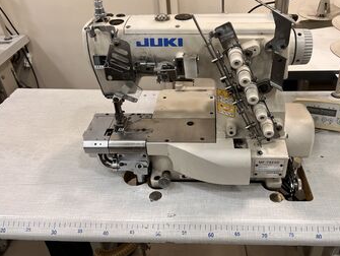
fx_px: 305
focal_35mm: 31
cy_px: 109
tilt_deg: -33.4
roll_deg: +1.5
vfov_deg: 45.4
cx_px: 200
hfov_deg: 57.9
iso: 125
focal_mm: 5.7
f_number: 1.5
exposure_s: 1/100
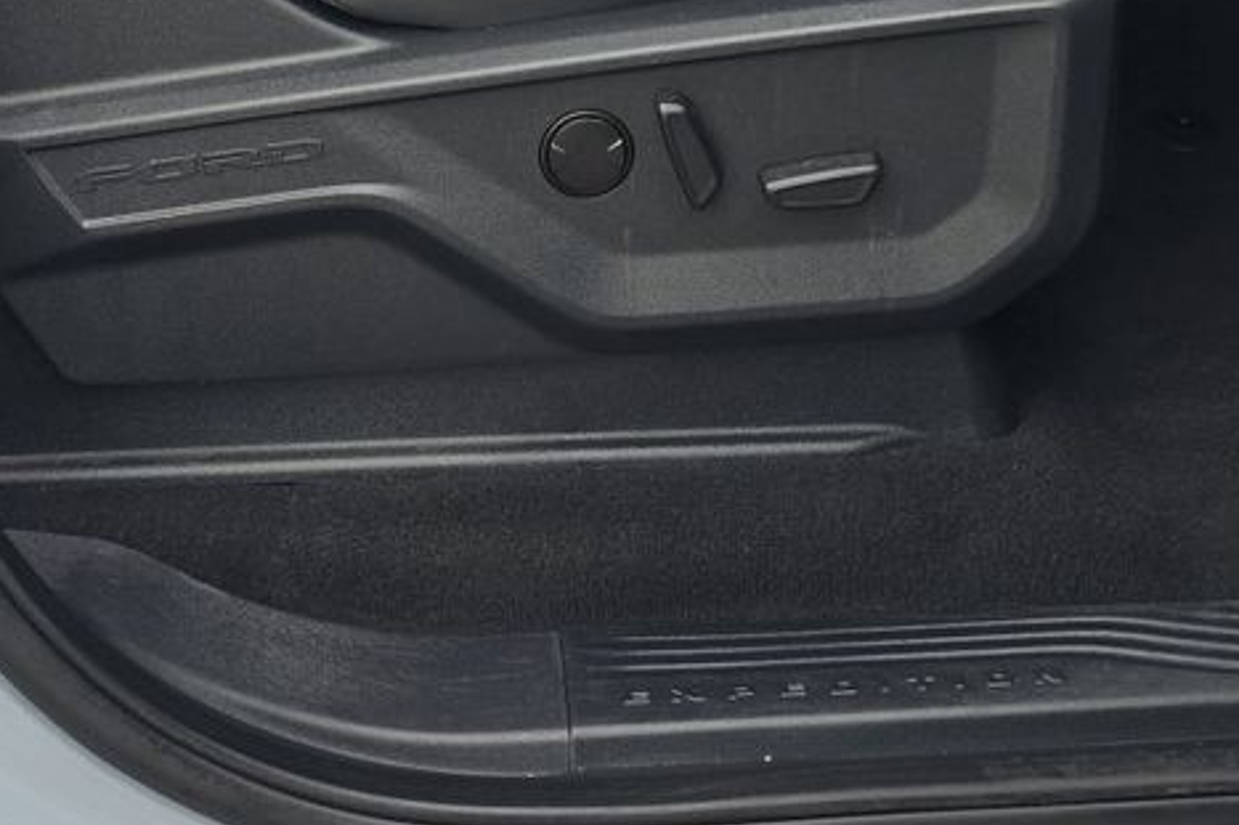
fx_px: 2821
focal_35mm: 82
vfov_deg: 14.7
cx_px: 629
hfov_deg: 24.8
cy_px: -634
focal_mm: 6.5
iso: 14
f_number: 1.4
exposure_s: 1/119
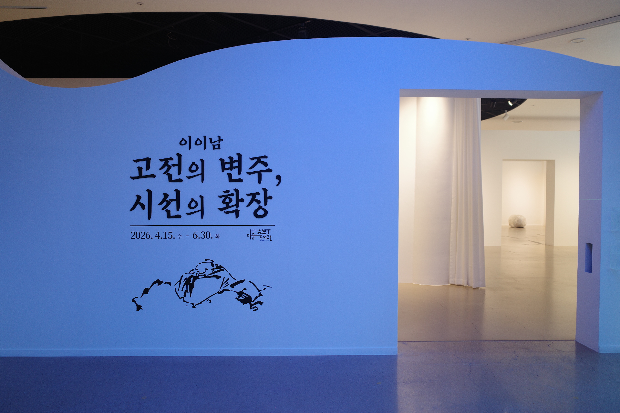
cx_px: 310
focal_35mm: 28
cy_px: 206
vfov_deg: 46.4
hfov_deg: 65.5
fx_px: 482
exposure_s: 1/30
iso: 320
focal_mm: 18.3
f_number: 2.8
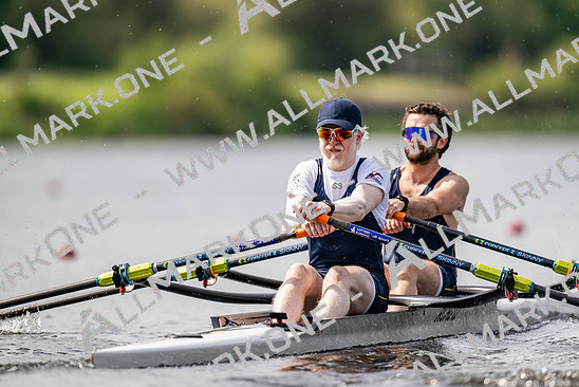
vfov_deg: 2.2
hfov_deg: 3.2
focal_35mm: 635
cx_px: 295
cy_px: 190
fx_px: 10218
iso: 280
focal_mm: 600
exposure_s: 1/2500
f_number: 4
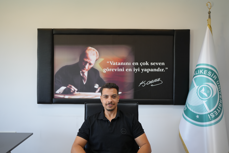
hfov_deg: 54.4
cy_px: 76
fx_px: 223
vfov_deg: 37.9
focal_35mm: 35
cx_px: 114
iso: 1000
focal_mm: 35
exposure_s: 1/160
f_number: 4
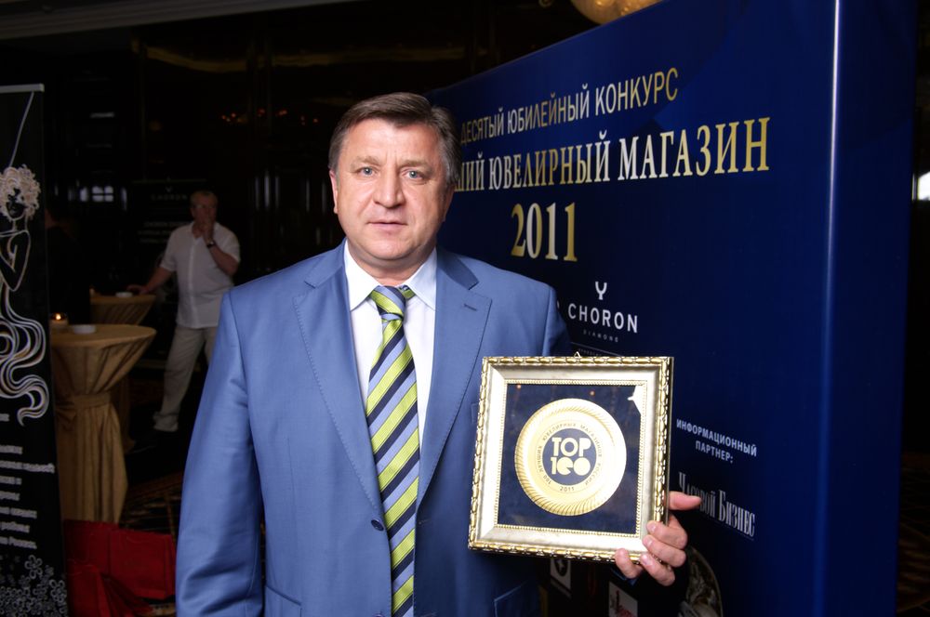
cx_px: 465
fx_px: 1006
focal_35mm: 39
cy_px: 308
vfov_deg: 34.1
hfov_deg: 49.6
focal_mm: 26
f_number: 8
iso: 200
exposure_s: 1/60
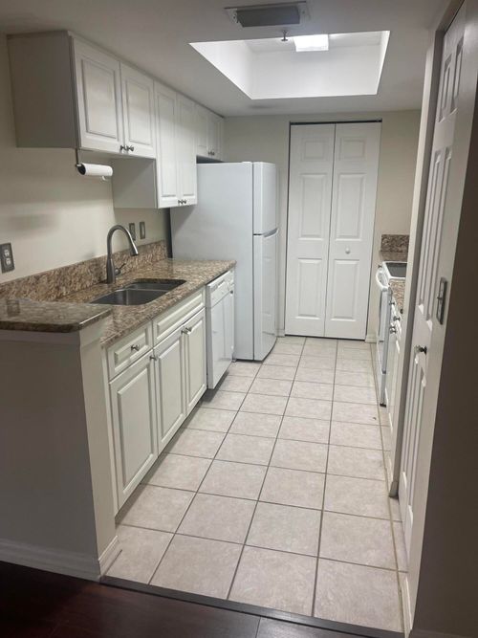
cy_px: 319
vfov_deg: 69.4
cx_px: 239
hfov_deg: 54.9
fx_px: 460
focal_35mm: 25
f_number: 1.6
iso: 125
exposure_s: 1/120
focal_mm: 5.1
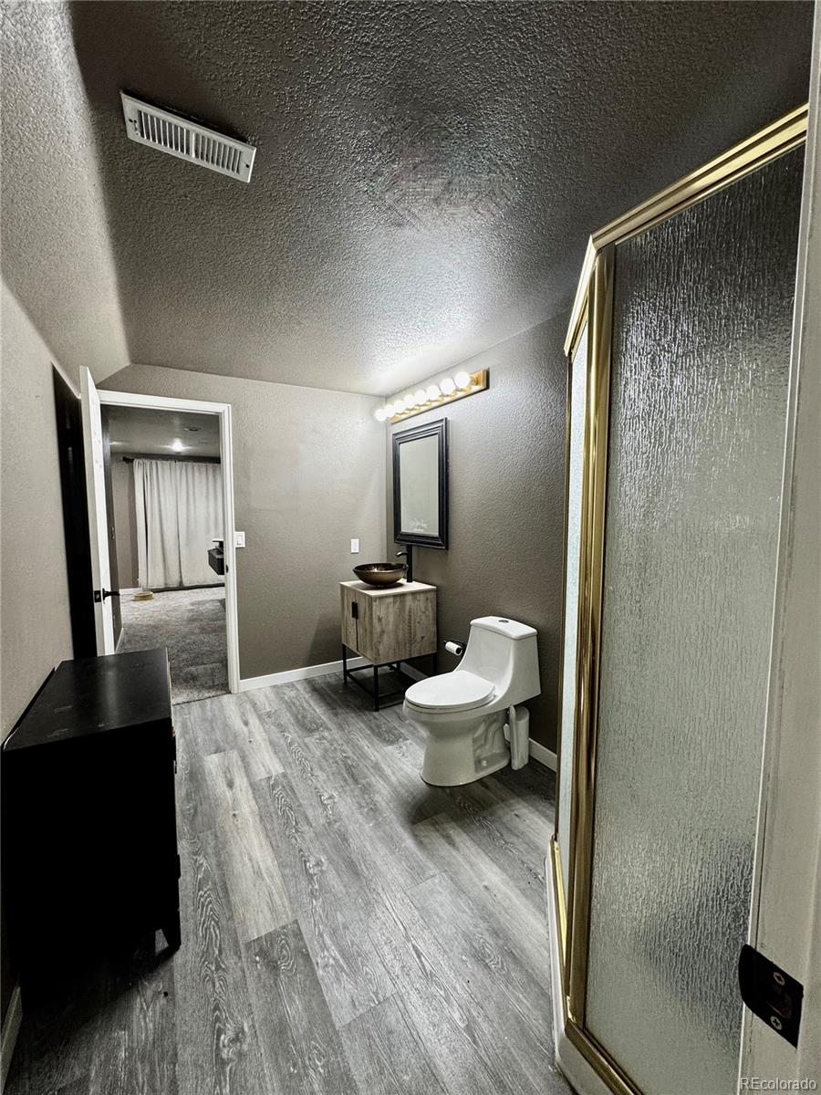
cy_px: 548
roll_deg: +0.7
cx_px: 410
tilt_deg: -4.1
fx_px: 443
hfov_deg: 85.7
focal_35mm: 14
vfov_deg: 102.1
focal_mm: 2.22
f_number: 2.2
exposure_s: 1/60
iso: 160
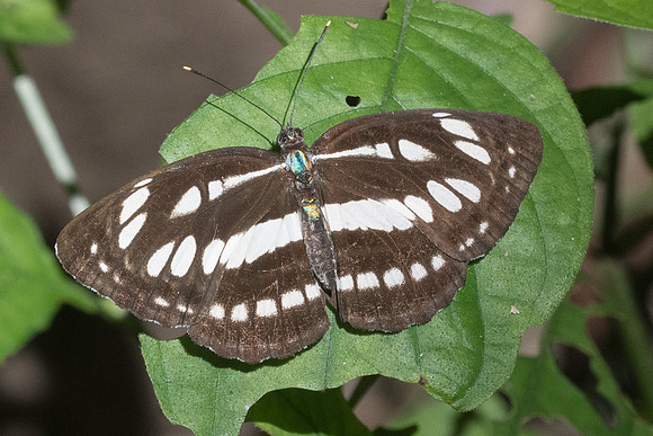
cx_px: 174
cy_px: 218
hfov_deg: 2.5
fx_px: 14768
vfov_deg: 1.7
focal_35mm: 814
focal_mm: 150
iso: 1000
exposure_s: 1/1250
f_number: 9
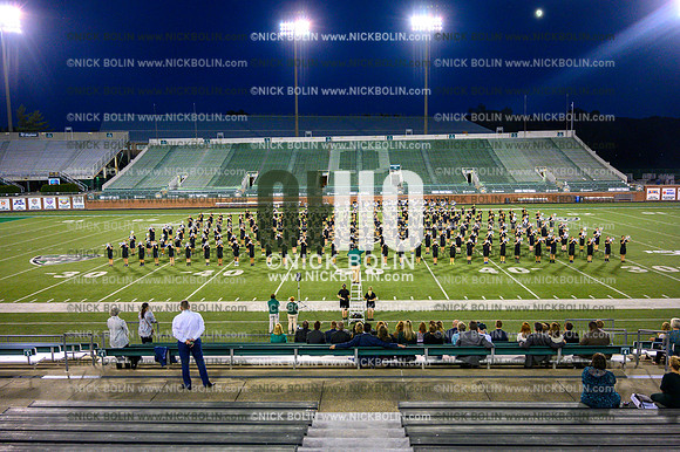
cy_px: 226
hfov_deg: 63.7
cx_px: 340
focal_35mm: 29
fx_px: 547
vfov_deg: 44.9
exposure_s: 1/1000
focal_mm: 29
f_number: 4
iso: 4000
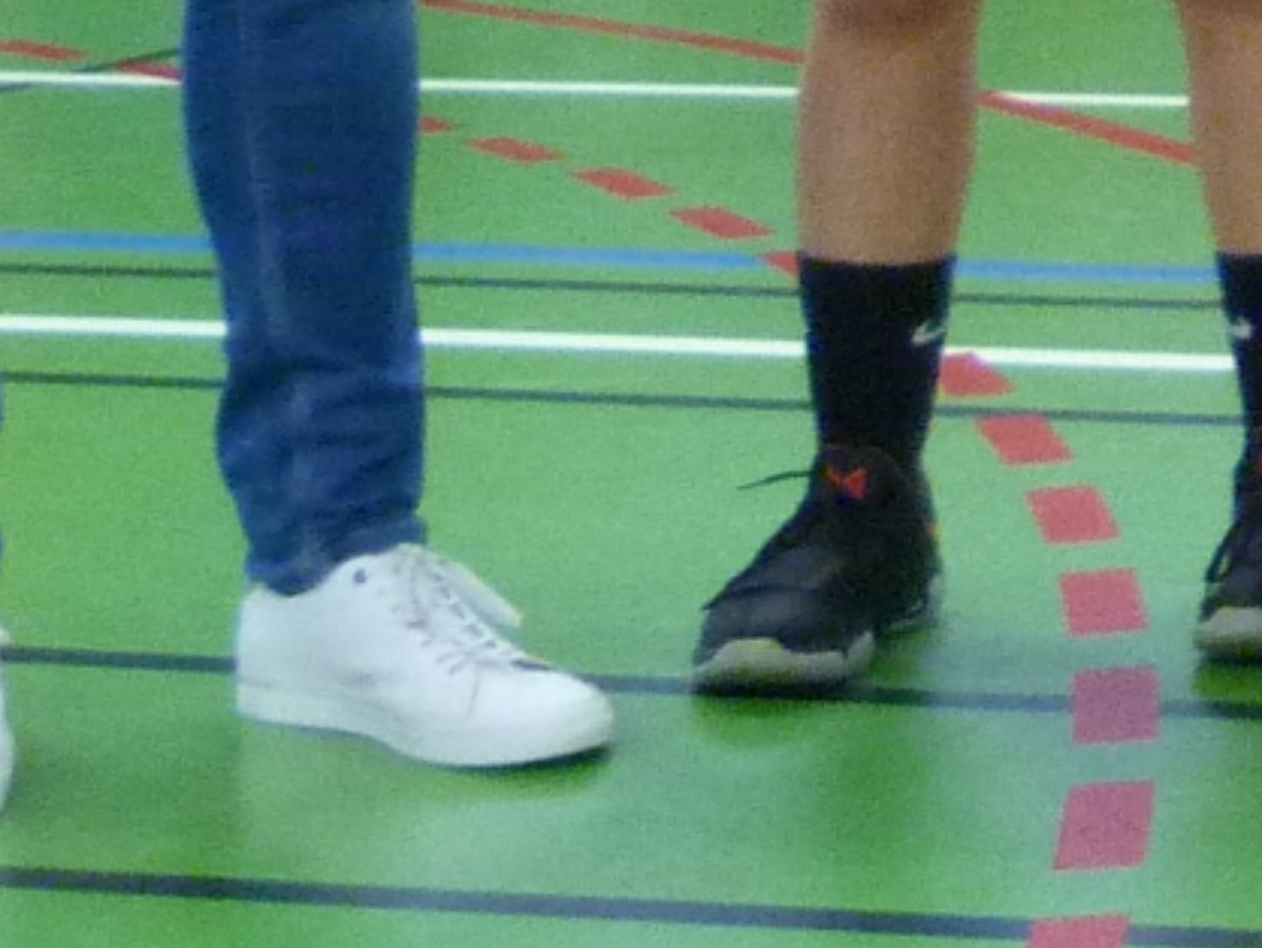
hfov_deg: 10.5
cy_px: -764
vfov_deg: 9.3
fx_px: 5581
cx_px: 3309
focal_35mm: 153
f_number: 2.8
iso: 400
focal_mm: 4.6
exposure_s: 1/20
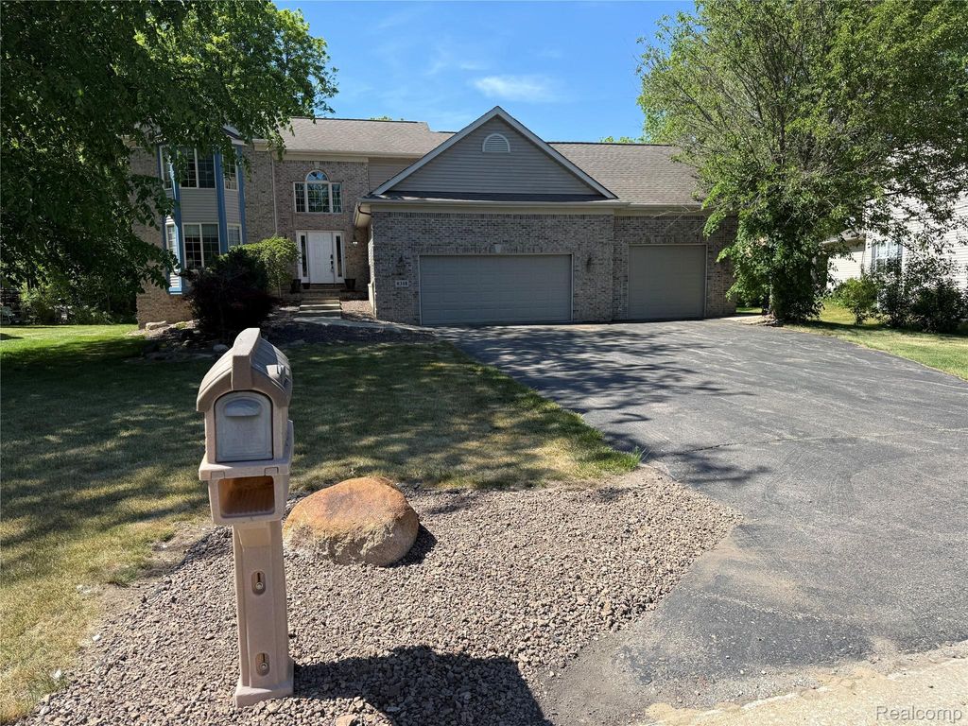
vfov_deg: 56.8
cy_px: 363
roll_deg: +0.6
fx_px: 671
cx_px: 484
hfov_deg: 71.6
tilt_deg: -5.3
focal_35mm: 24
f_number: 1.78
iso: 80
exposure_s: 1/2299
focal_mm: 6.76
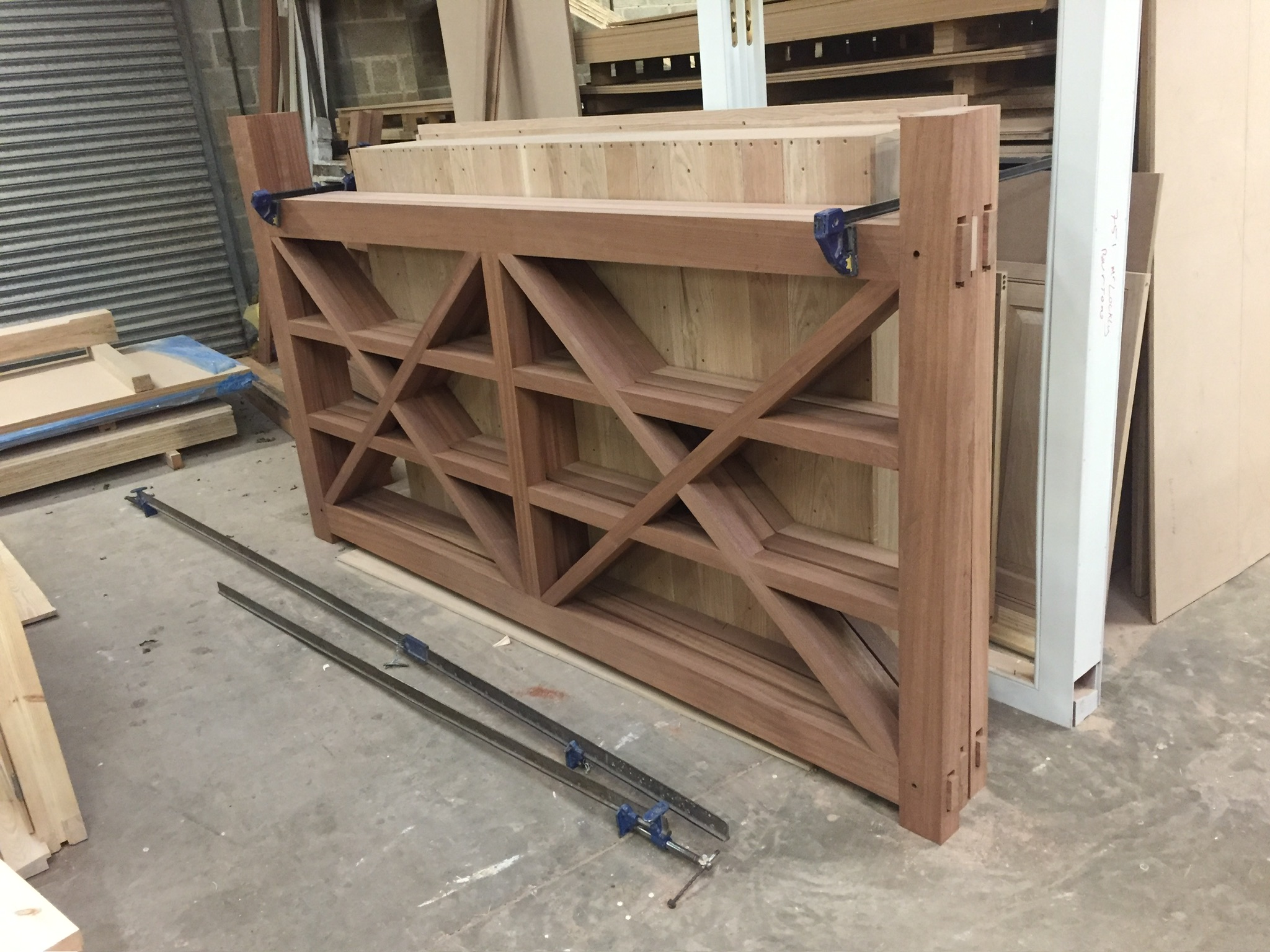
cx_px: 635
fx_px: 1064
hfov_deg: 61.7
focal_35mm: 29
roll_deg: +5.2
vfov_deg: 48.2
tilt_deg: -20.6
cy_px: 476
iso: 250
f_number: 2.2
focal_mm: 4.15
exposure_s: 1/25
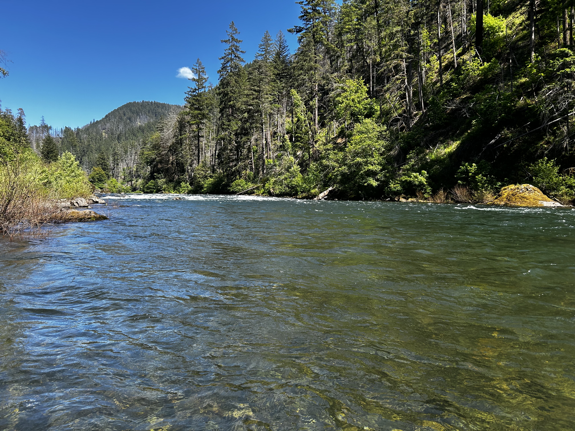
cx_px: 288
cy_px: 216
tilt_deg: -1.8
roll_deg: +1.4
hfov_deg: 67.3
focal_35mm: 26
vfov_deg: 53.1
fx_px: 432
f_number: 1.5
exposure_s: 1/1124
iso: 50
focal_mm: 5.7
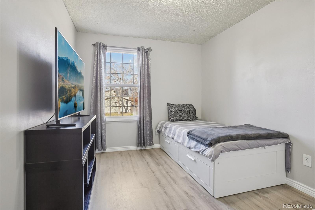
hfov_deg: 90.0
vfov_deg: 67.4
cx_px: 158
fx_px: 157
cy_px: 105
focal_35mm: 18
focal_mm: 12
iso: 400
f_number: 8
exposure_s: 1/25
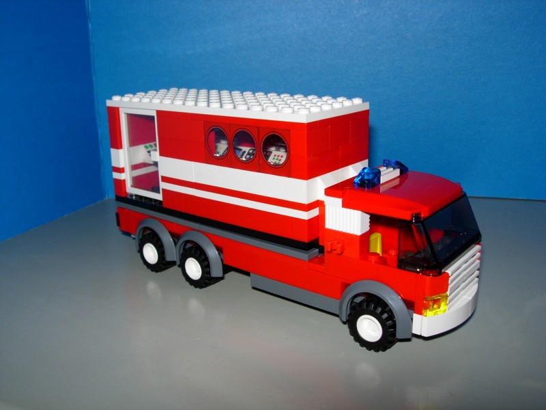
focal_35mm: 38
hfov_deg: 49.0
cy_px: 205
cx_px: 273
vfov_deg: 37.7
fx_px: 599
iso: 79
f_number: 4.8
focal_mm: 7.8
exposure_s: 1/64
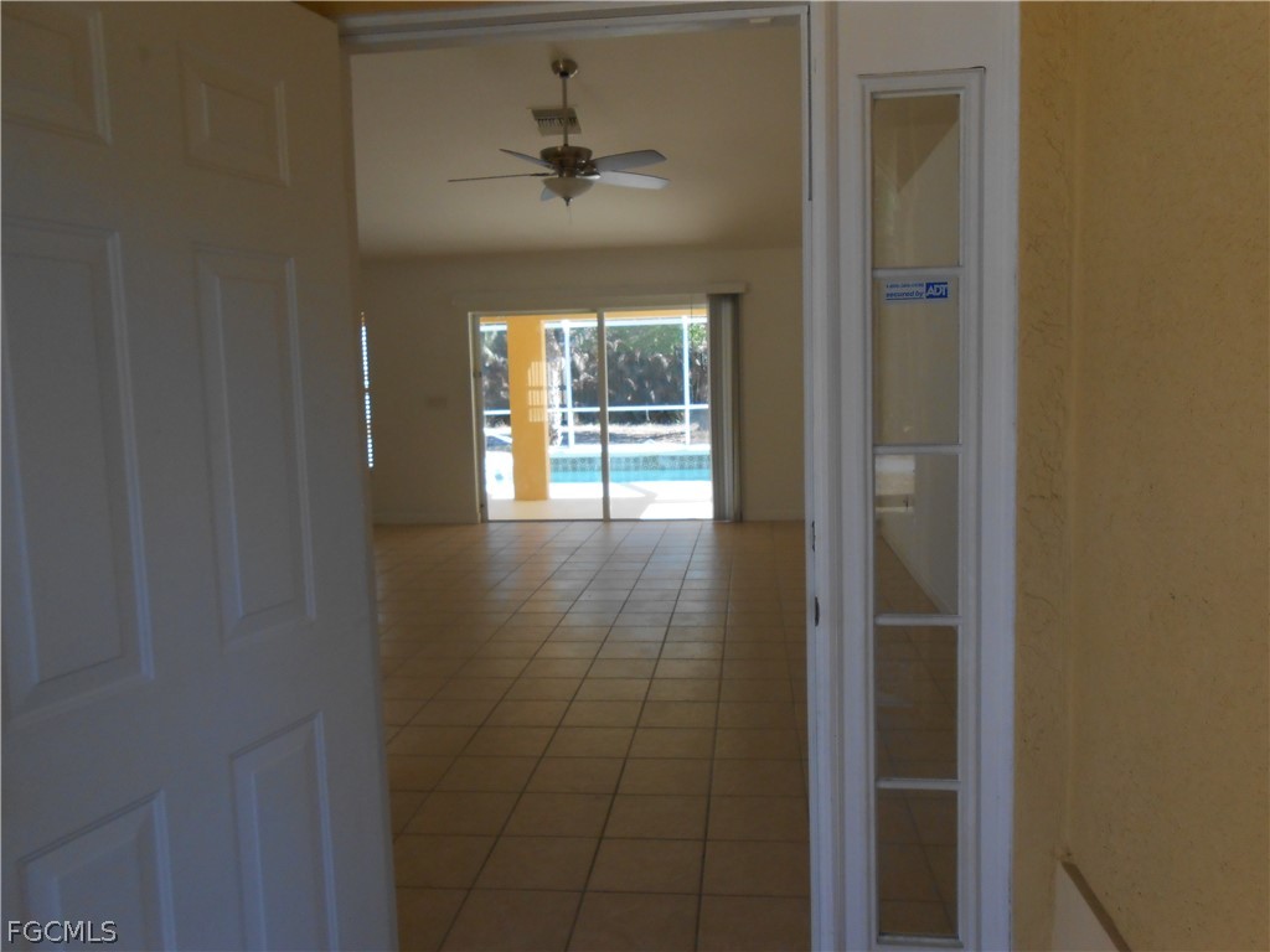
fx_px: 954
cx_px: 635
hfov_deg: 67.3
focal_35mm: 26
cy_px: 476
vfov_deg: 53.1
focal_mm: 4.6
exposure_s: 1/250
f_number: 3.5
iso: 160
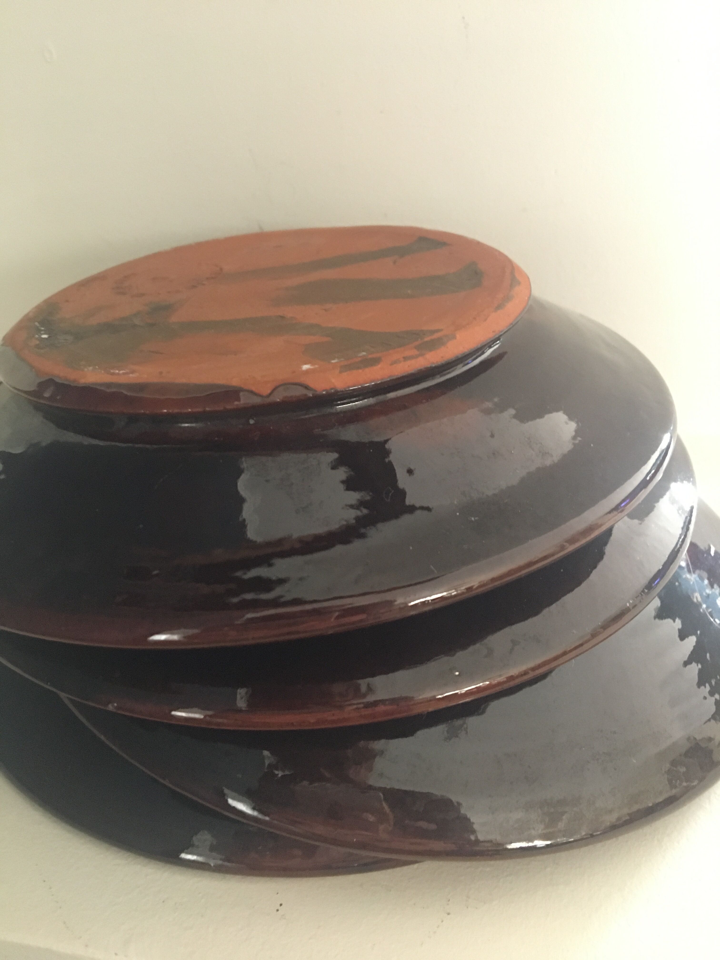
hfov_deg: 48.2
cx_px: 360
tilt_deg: -31.6
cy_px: 480
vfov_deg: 61.7
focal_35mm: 29
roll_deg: +2.1
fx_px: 804
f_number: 2.2
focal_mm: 4.15
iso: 500
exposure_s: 1/17
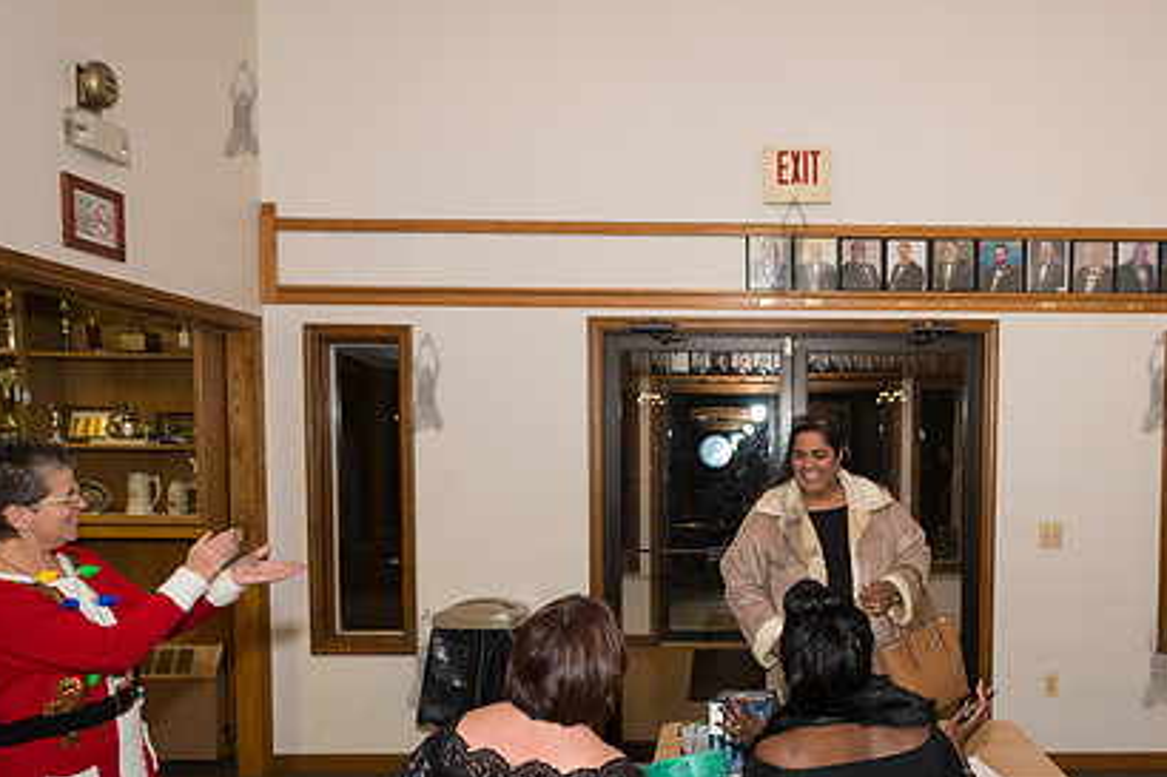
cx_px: 791
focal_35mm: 34
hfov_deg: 54.5
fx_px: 1102
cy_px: 519
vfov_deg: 38.4
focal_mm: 24
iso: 1600
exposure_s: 1/320
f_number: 4.5
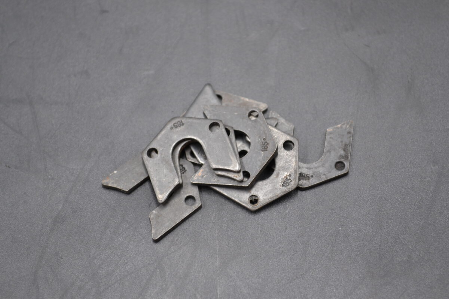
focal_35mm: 82
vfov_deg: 16.6
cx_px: 224
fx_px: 1029
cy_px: 150
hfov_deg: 24.6
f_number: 5.6
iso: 400
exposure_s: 1/25
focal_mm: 55
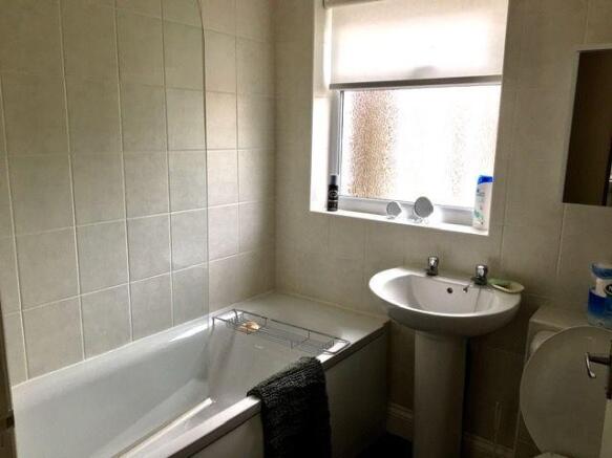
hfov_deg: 61.7
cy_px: 229
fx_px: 513
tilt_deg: -10.5
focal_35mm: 29
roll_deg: -1.0
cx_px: 306
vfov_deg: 48.2
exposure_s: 1/100
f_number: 2.2
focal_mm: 4.15
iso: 40
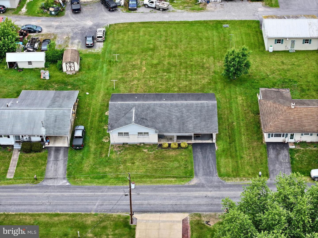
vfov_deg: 21.0
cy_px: 119
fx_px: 643
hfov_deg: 27.8
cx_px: 159
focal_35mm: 70
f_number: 2.8
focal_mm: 19.35
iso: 120
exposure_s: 1/400
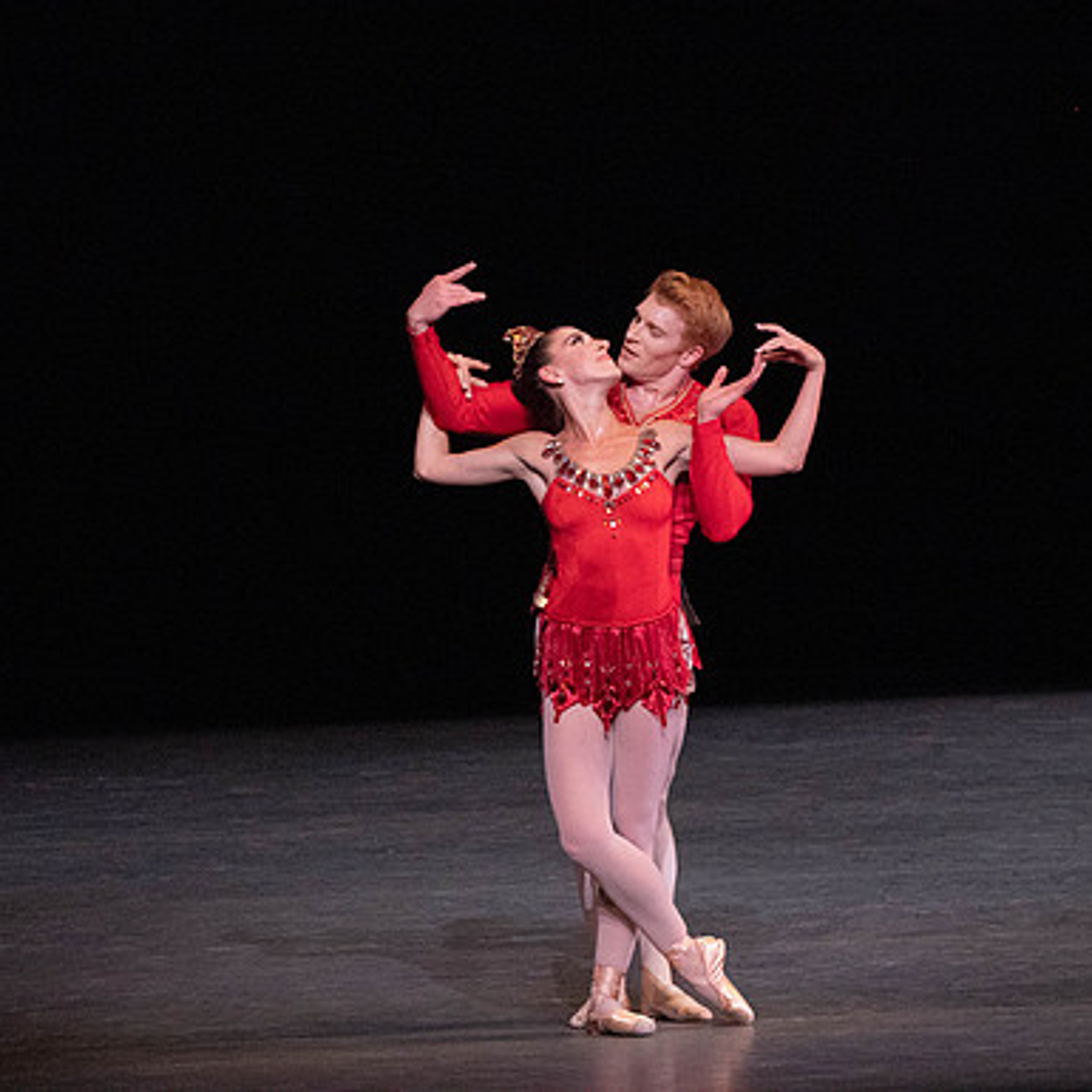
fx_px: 16239
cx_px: 542
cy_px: 546
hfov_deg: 3.9
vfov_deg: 3.9
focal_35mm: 455
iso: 16000
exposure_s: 1/500
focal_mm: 355
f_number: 11
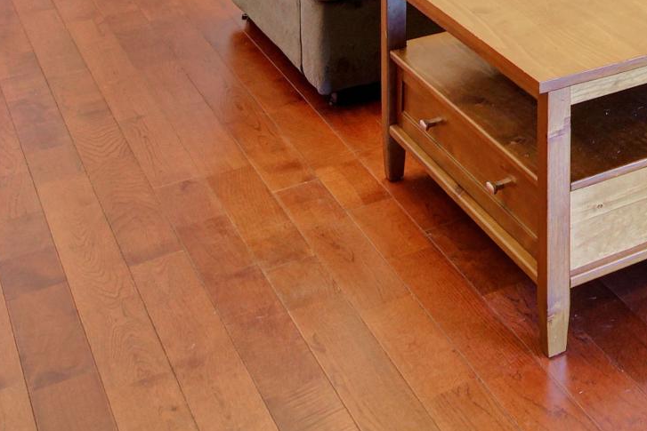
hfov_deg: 23.6
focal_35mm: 66
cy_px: -452
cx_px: 999
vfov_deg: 15.8
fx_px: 1186
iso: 400
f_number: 8
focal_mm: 11
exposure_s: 1/125
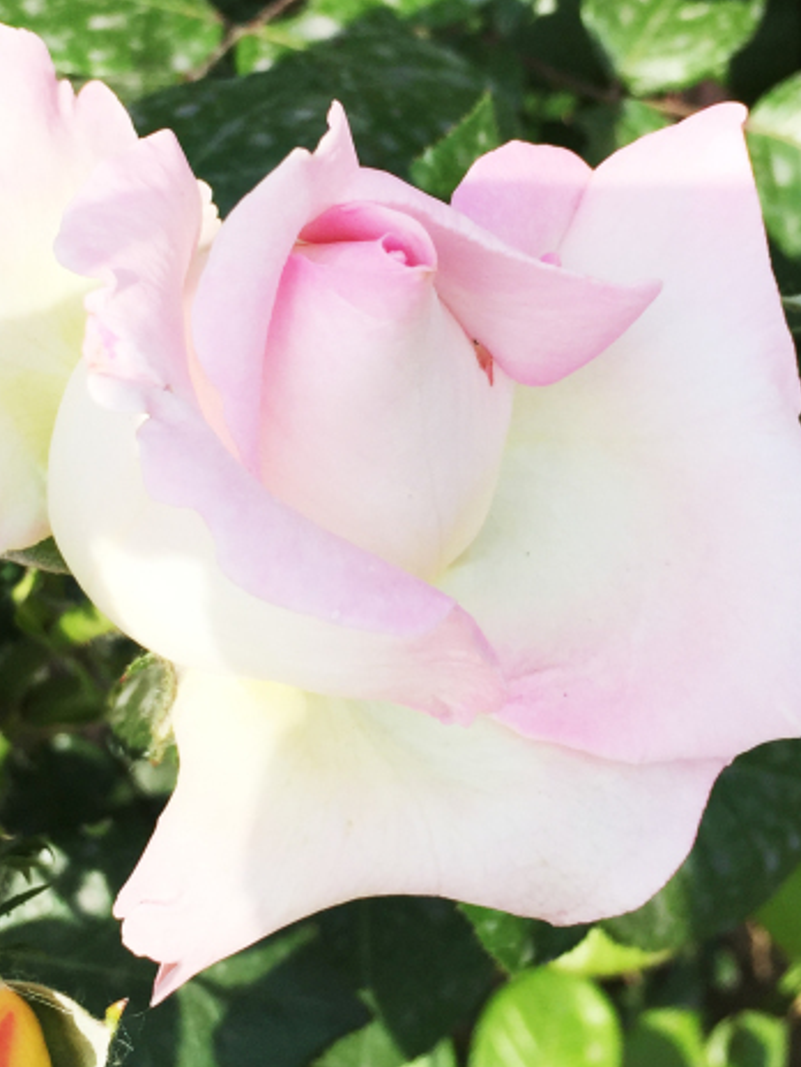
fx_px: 1975
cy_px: 407
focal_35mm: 64
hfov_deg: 22.9
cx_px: 391
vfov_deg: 30.2
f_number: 2.2
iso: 32
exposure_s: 1/1364
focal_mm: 4.15
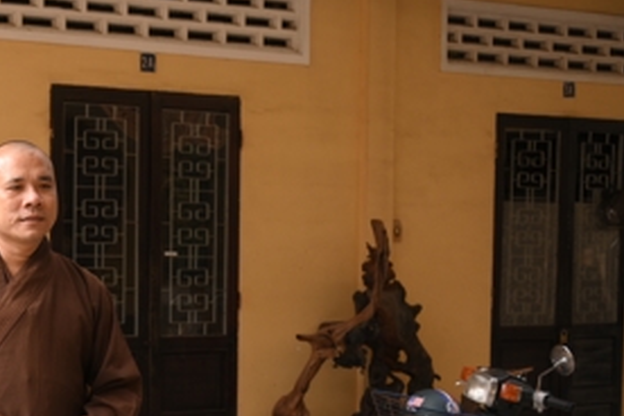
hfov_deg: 23.4
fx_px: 1387
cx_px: -109
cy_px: 416
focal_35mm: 80
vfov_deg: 16.7
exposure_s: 1/500
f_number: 4
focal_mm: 34
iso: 400
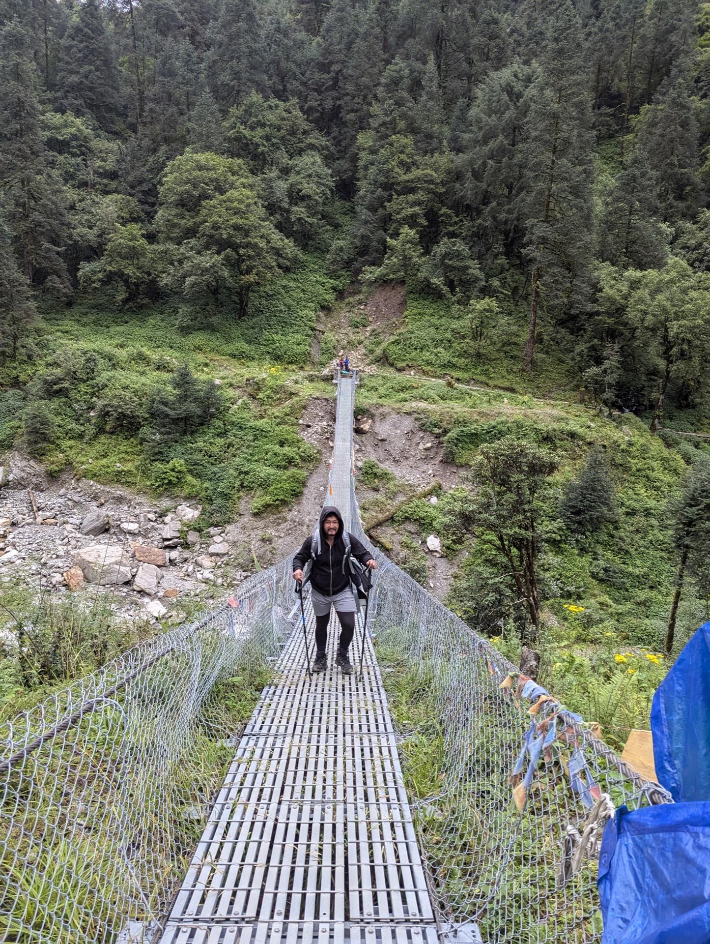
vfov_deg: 71.5
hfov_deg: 56.9
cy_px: 472
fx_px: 655
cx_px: 355
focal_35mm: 24
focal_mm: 6.81
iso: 528
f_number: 1.85
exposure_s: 1/740
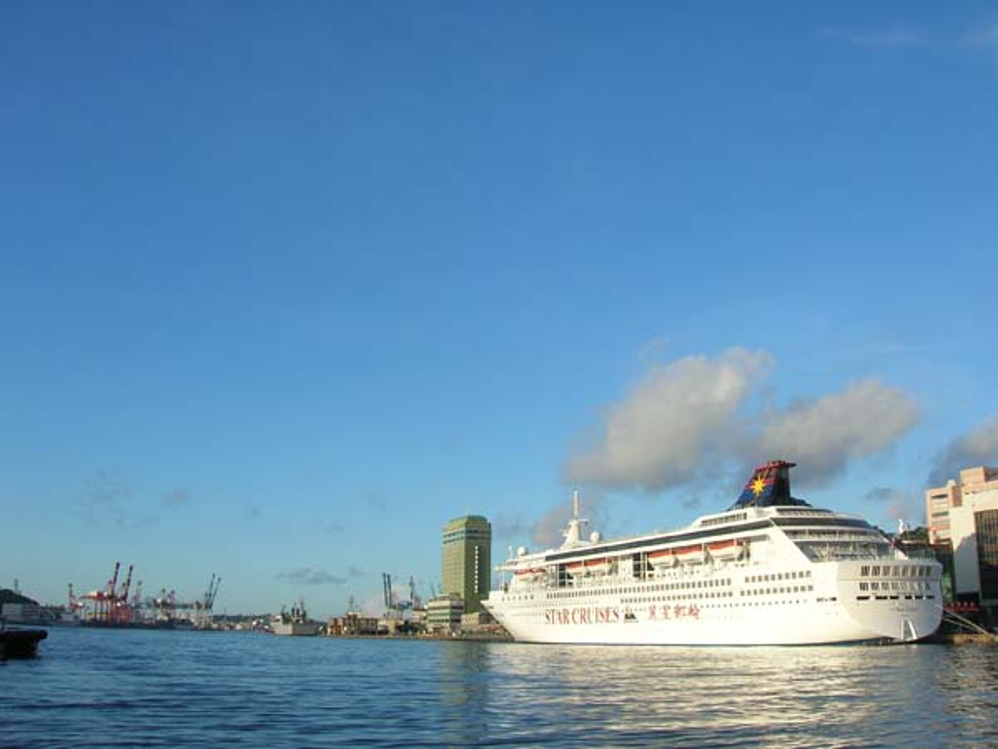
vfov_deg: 41.8
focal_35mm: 34
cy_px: 374
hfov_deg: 54.0
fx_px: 980
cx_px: 499
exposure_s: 1/299
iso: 50
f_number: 4.9
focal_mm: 5.7
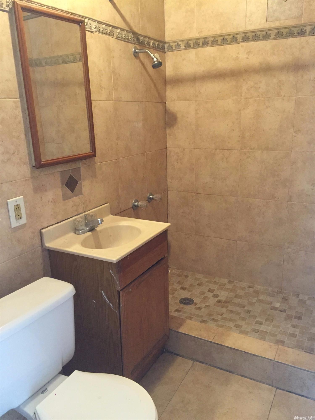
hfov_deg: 48.2
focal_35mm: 29
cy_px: 210
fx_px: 352
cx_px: 158
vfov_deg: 61.7
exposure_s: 1/30
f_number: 2.2
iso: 250
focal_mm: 4.15
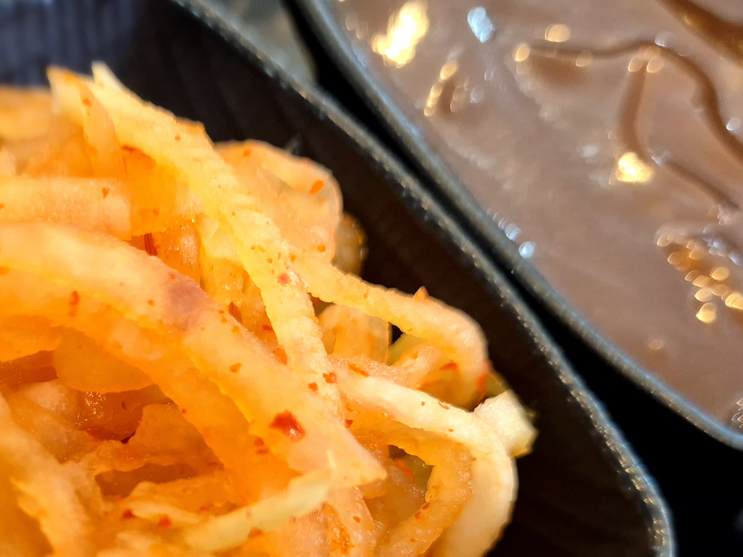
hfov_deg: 35.8
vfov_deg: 27.3
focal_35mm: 52
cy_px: 476
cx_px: 165
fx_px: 1116
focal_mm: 5.4
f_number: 1.8
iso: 160
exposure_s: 1/60
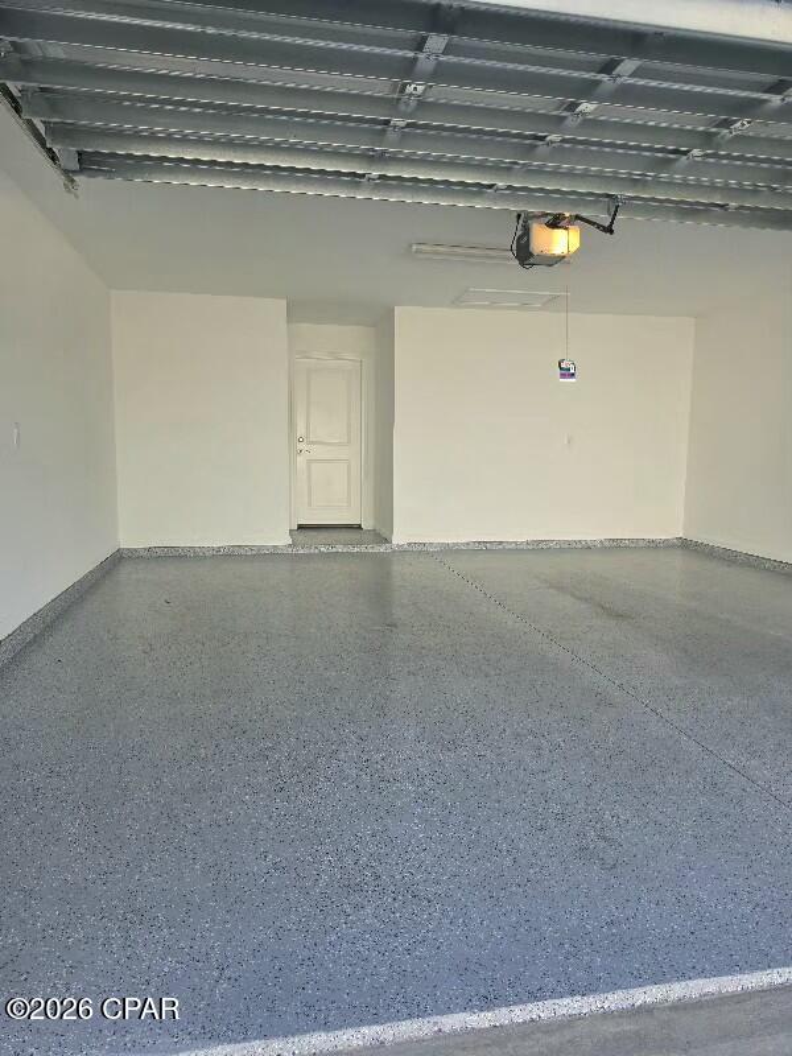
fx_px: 702
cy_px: 528
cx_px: 396
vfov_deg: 73.9
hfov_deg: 58.9
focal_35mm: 23
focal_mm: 6.5
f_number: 1.4
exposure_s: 1/179
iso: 10
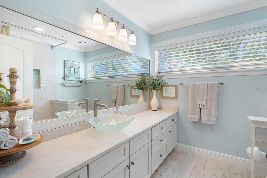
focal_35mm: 17
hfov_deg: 93.3
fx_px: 126
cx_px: 134
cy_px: 89
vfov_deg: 70.4
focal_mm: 17
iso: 100
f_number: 8
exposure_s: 1/4
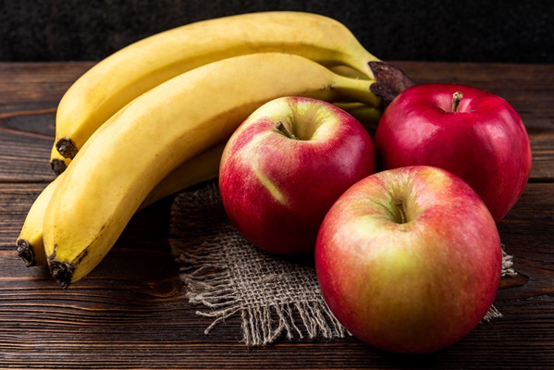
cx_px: 277
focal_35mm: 62
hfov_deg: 32.4
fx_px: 955
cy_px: 185
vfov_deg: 21.9
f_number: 9
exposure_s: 1/125
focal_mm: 62
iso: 100
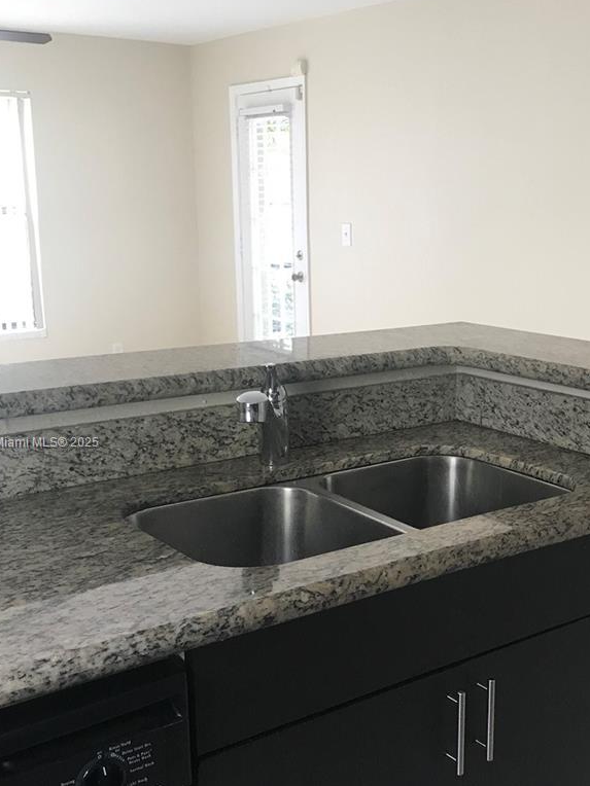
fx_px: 1000
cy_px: 443
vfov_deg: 42.9
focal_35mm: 44
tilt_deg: -13.0
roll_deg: -0.9
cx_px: 374
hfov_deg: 32.7
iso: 40
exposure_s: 1/24
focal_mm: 3.99
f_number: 1.8
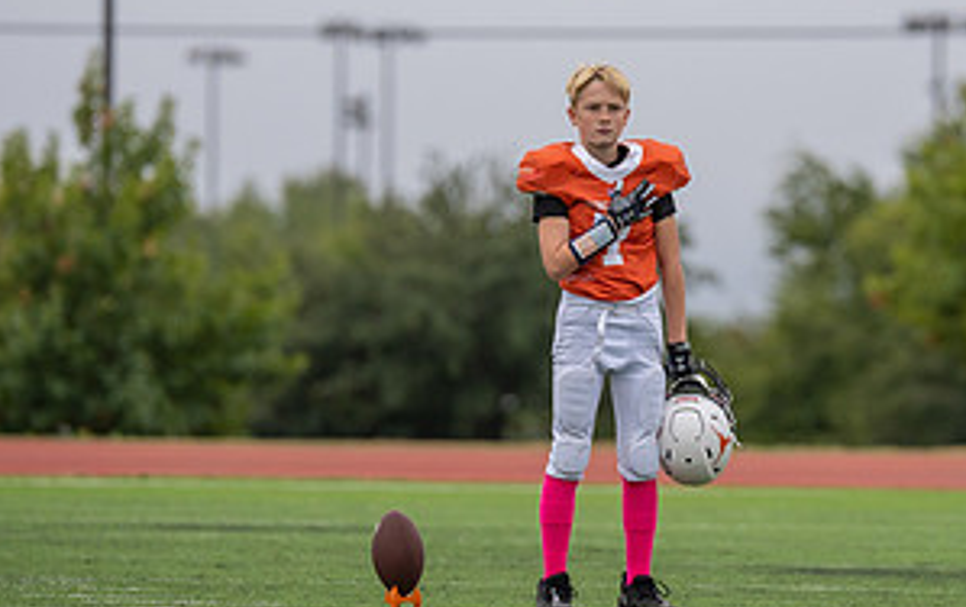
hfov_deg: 4.7
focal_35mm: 445
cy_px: 220
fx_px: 11735
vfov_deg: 3.0
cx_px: 636
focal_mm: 200
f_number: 2.8
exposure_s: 1/1250
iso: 500
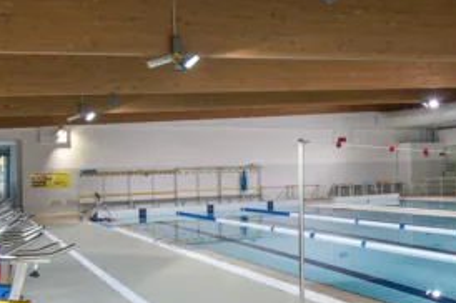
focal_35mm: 46
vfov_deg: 29.1
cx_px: 483
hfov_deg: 37.0
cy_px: 177
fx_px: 582
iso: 200
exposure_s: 1/100
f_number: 5
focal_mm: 14
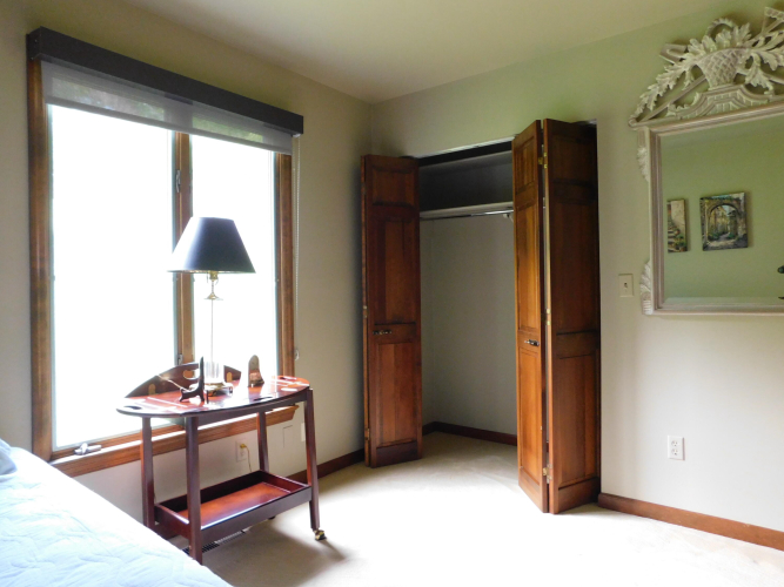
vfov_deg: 58.9
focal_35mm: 23
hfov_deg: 73.9
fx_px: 521
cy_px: 294
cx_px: 392
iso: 400
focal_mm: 4
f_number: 3
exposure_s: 1/20
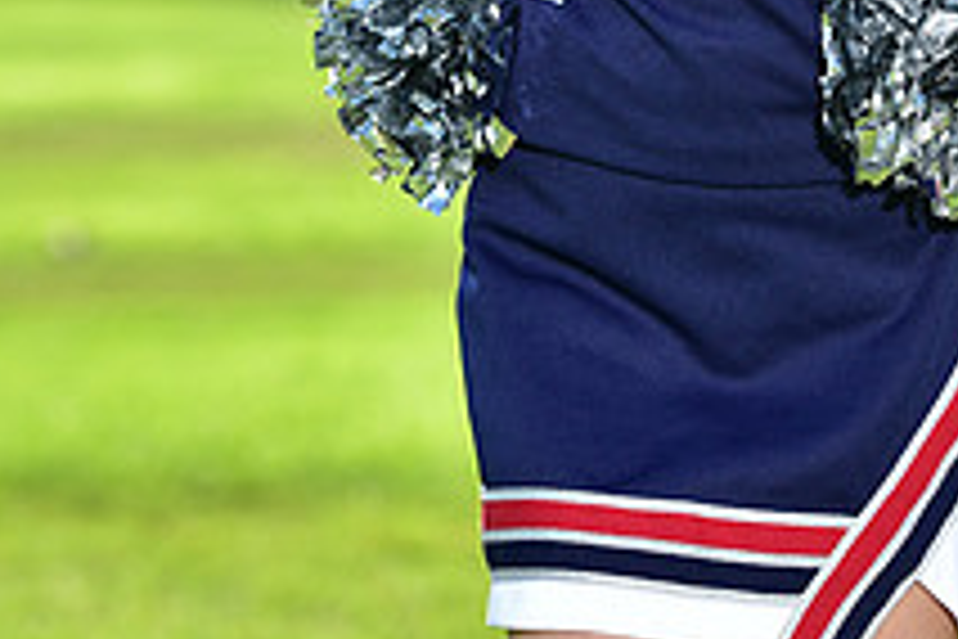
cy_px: -279
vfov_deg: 4.0
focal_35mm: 340
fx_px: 9047
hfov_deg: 6.1
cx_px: 744
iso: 80
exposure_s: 1/250
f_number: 5.6
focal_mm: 125
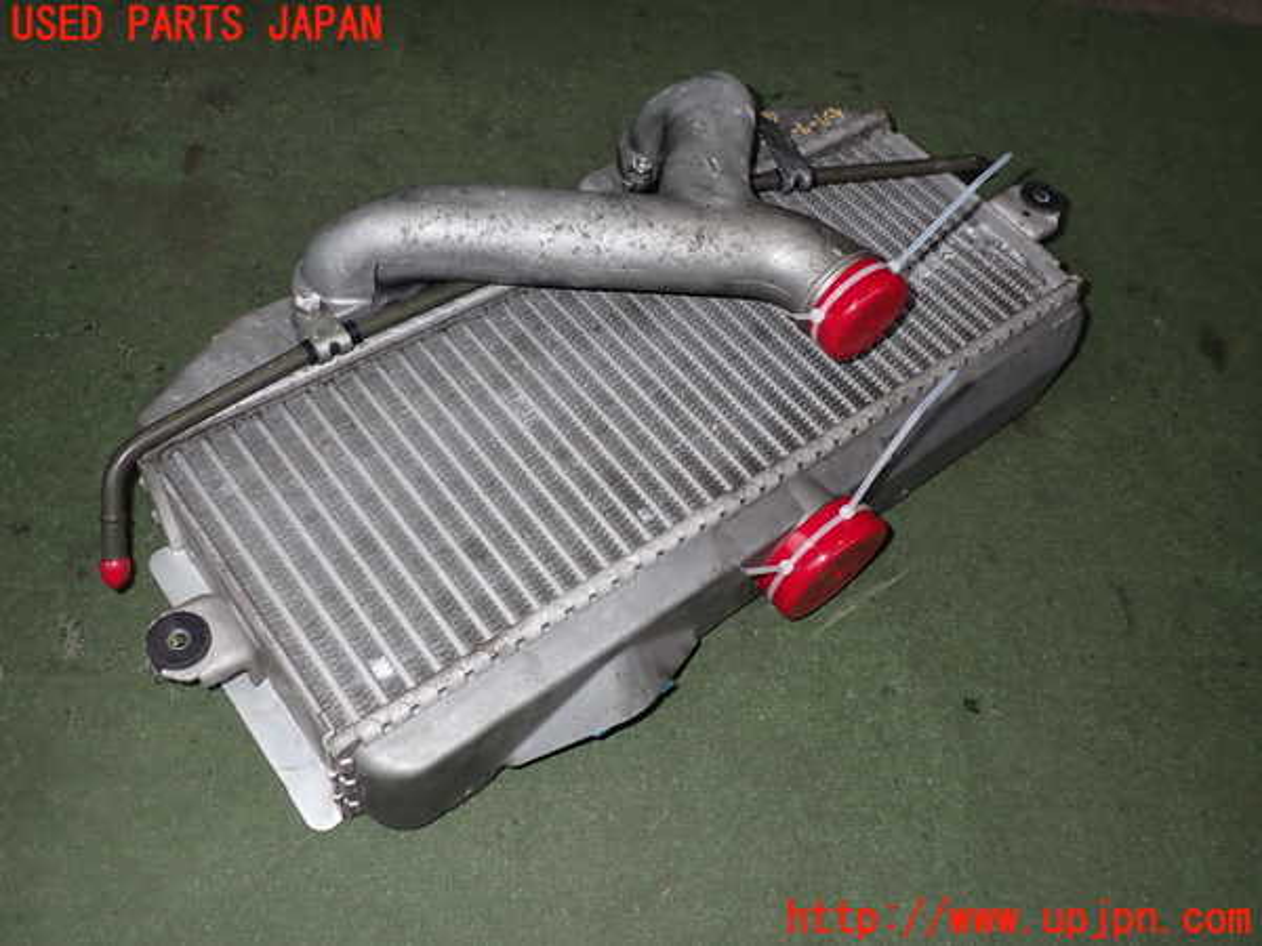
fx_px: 1094
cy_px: 473
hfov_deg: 60.0
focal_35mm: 30
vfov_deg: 46.8
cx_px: 631
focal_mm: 5.4
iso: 160
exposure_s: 1/30
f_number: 6.3
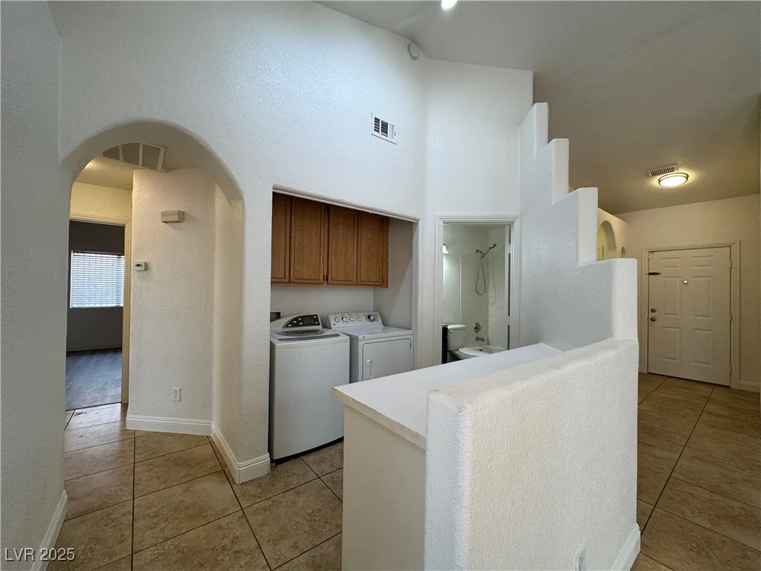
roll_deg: -0.5
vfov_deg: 85.7
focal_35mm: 14
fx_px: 308
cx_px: 380
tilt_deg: +1.0
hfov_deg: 102.1
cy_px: 286
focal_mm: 2.22
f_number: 2.2
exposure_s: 1/120
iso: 160
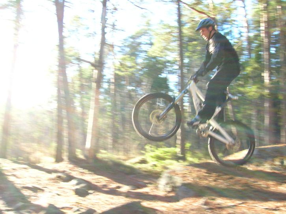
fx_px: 281
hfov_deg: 54.0
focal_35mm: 34
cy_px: 107
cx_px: 143
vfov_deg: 41.7
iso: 200
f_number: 4.9
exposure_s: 1/63.5
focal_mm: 5.7
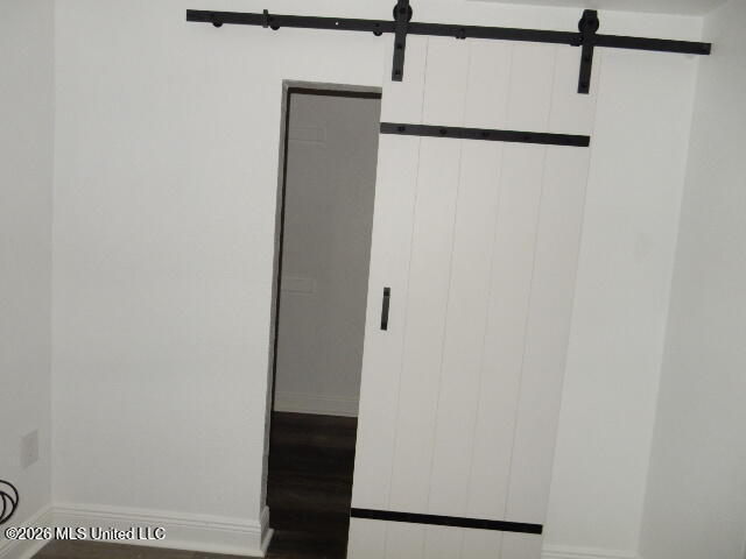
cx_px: 373
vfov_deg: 54.9
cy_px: 280
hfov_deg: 69.4
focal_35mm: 25
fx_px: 539
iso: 200
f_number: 3.7
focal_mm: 4.5
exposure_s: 1/30
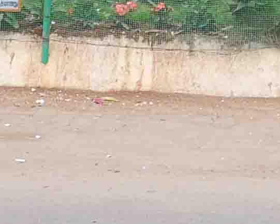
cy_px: -349
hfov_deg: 7.6
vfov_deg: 6.0
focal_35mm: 245
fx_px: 2031
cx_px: 505
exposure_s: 1/125
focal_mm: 22
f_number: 14
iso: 500
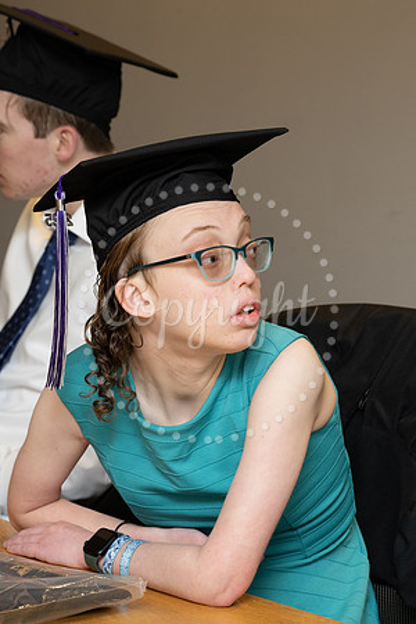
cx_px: 284
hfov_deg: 11.8
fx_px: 2002
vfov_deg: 17.7
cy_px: 312
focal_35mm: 116
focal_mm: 77
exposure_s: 1/80
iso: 640
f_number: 5.6
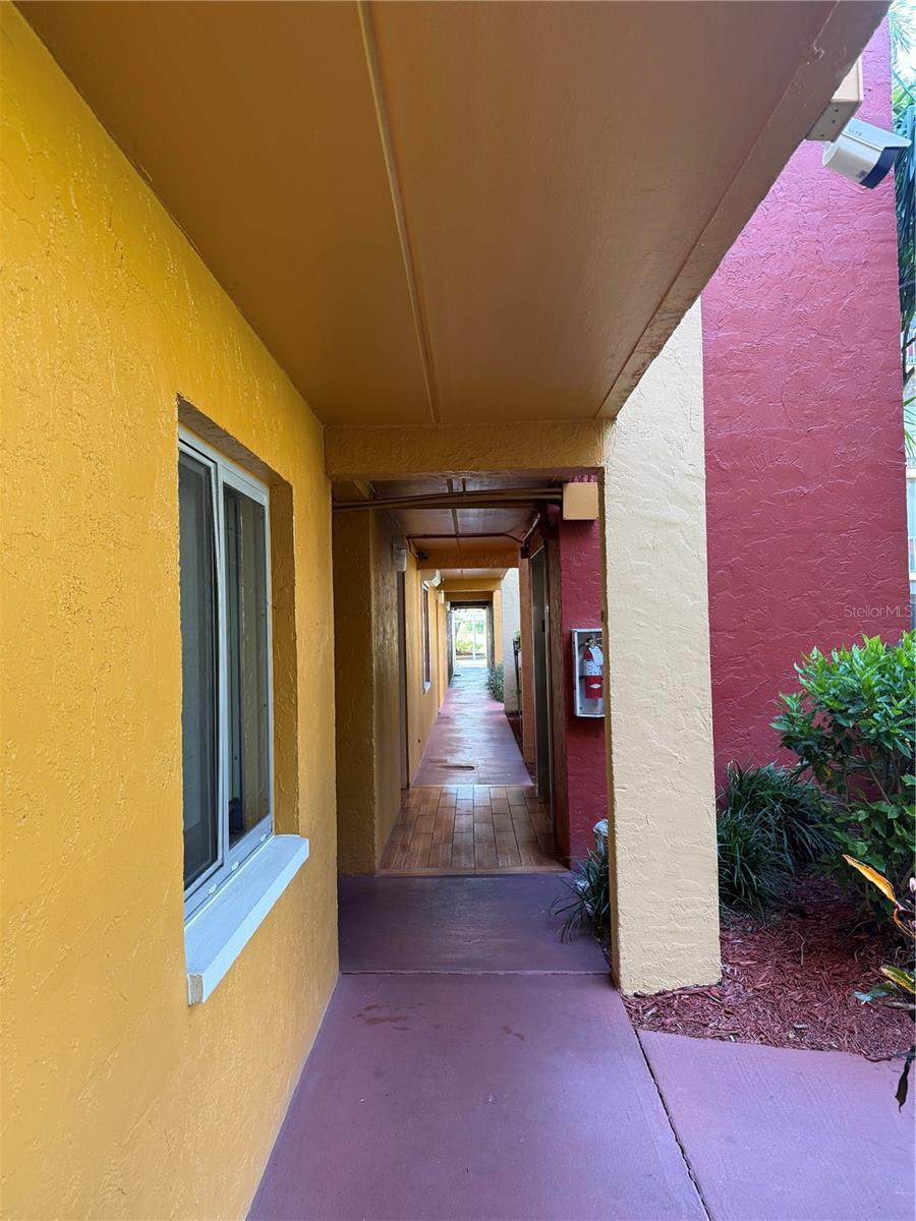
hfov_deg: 56.8
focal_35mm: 24
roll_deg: +1.3
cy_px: 610
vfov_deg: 71.6
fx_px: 847
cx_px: 458
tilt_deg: +2.0
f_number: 1.78
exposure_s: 1/121
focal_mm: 6.76
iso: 200
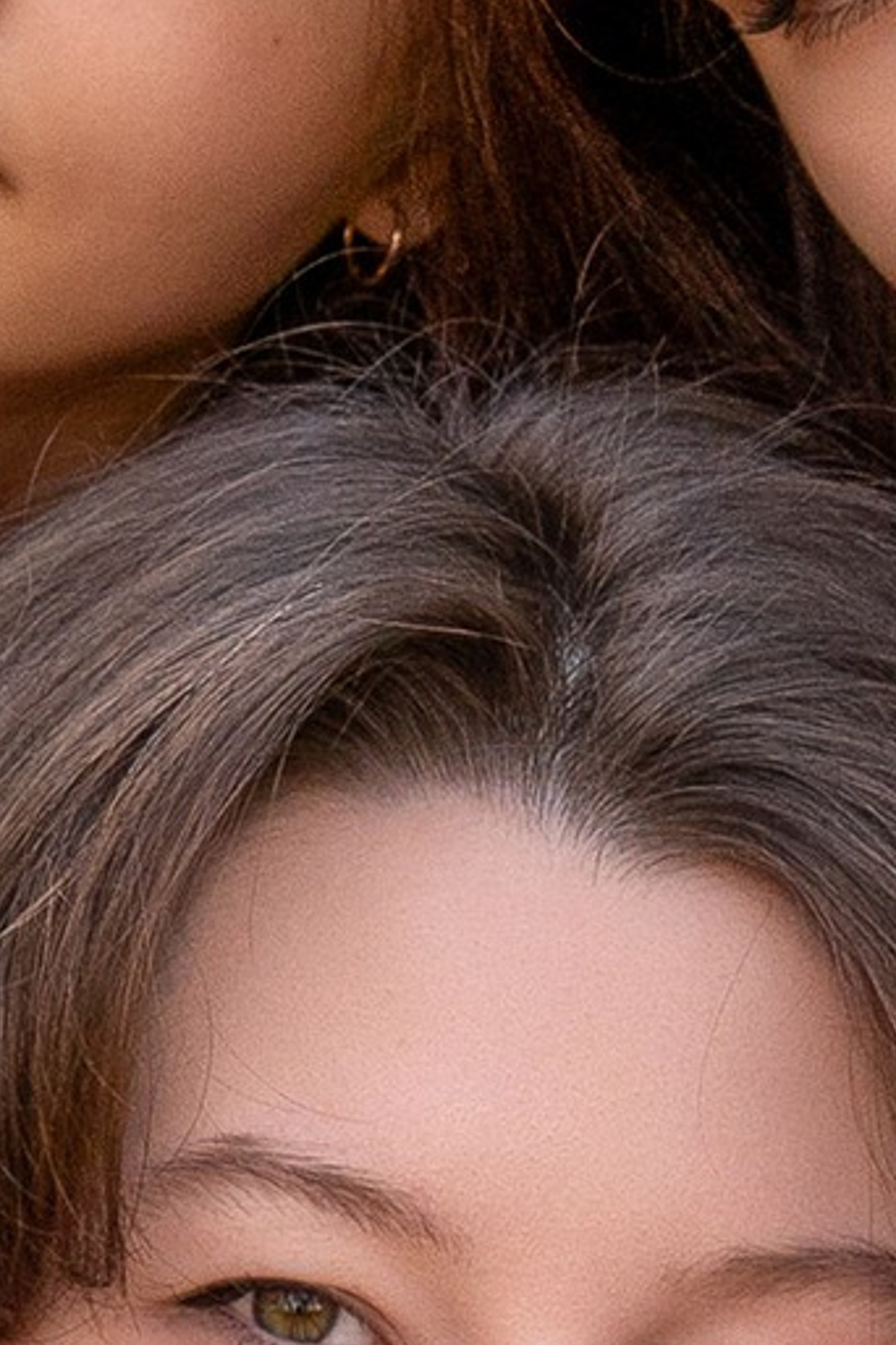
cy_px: 1885
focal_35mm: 359
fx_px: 13402
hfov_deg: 3.8
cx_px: 1302
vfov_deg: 5.7
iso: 400
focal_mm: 48
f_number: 5.6
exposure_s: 1/160
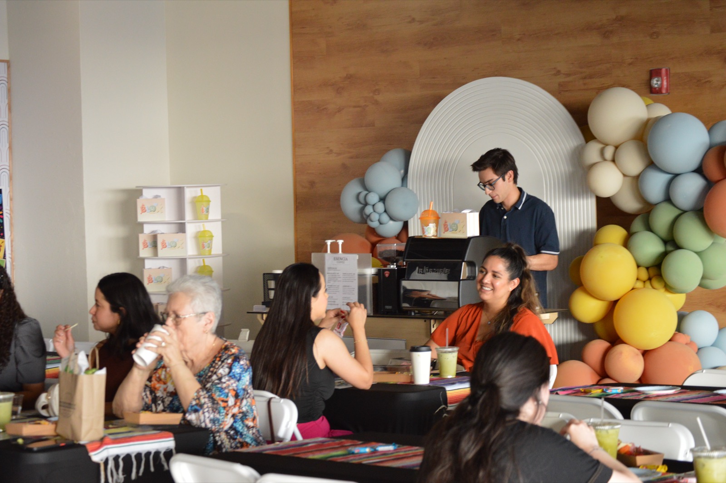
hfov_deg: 24.6
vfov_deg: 16.5
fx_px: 1662
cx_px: 363
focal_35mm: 82
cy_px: 242
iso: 1600
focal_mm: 55
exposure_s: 1/125
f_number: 4
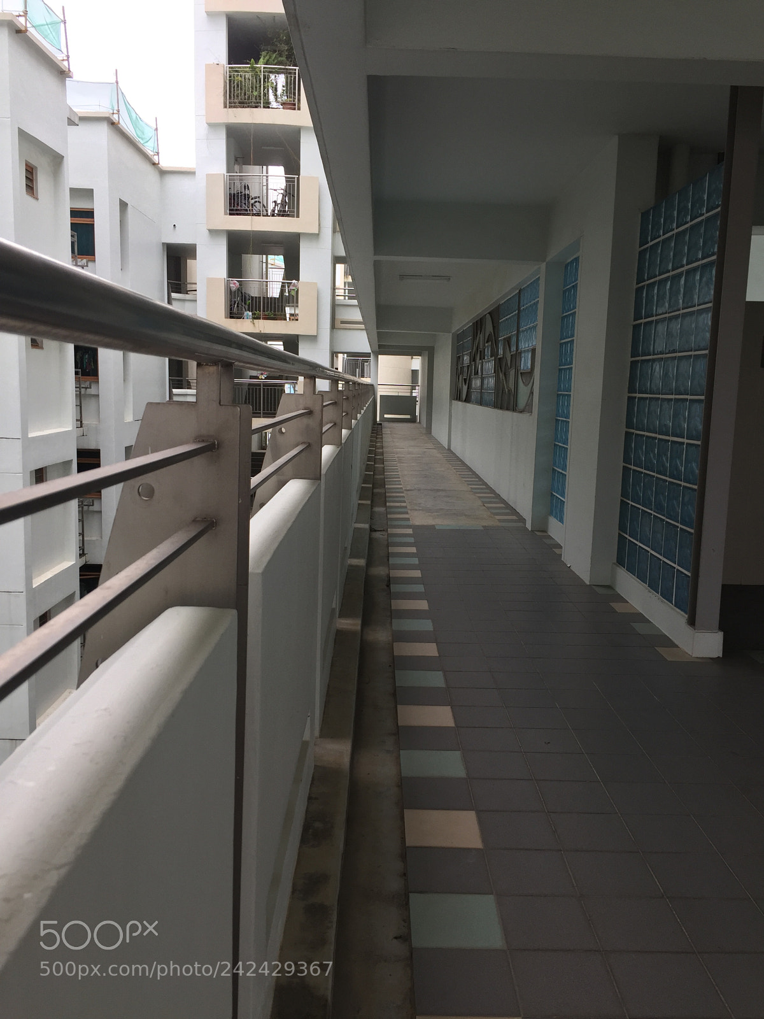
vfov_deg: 61.7
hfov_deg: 48.2
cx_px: 382
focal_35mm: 29
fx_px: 853
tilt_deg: -8.5
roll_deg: -2.4
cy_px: 510
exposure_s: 1/100
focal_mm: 4.15
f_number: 2.2
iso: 40
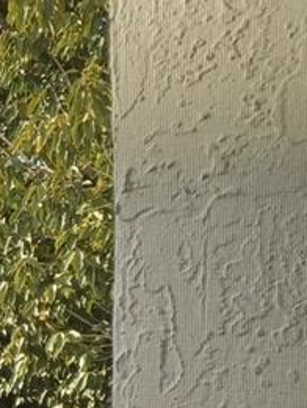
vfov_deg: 16.3
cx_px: -367
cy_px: 511
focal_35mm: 115
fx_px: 1359
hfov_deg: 11.3
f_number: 1.8
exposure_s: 1/172
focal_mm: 4.6
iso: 32
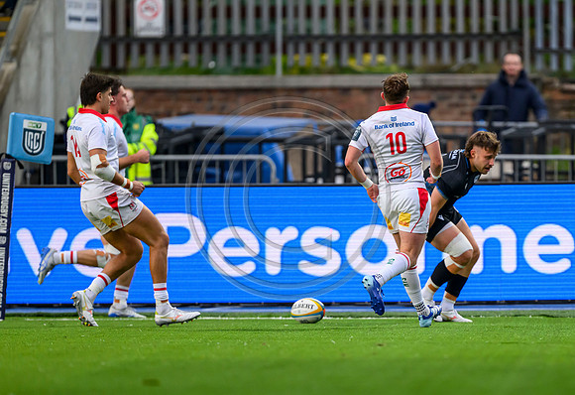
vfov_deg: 2.3
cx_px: 445
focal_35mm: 616
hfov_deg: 3.3
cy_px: 280
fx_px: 9920
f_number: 3.2
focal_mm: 400
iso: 2000
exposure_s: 1/2500
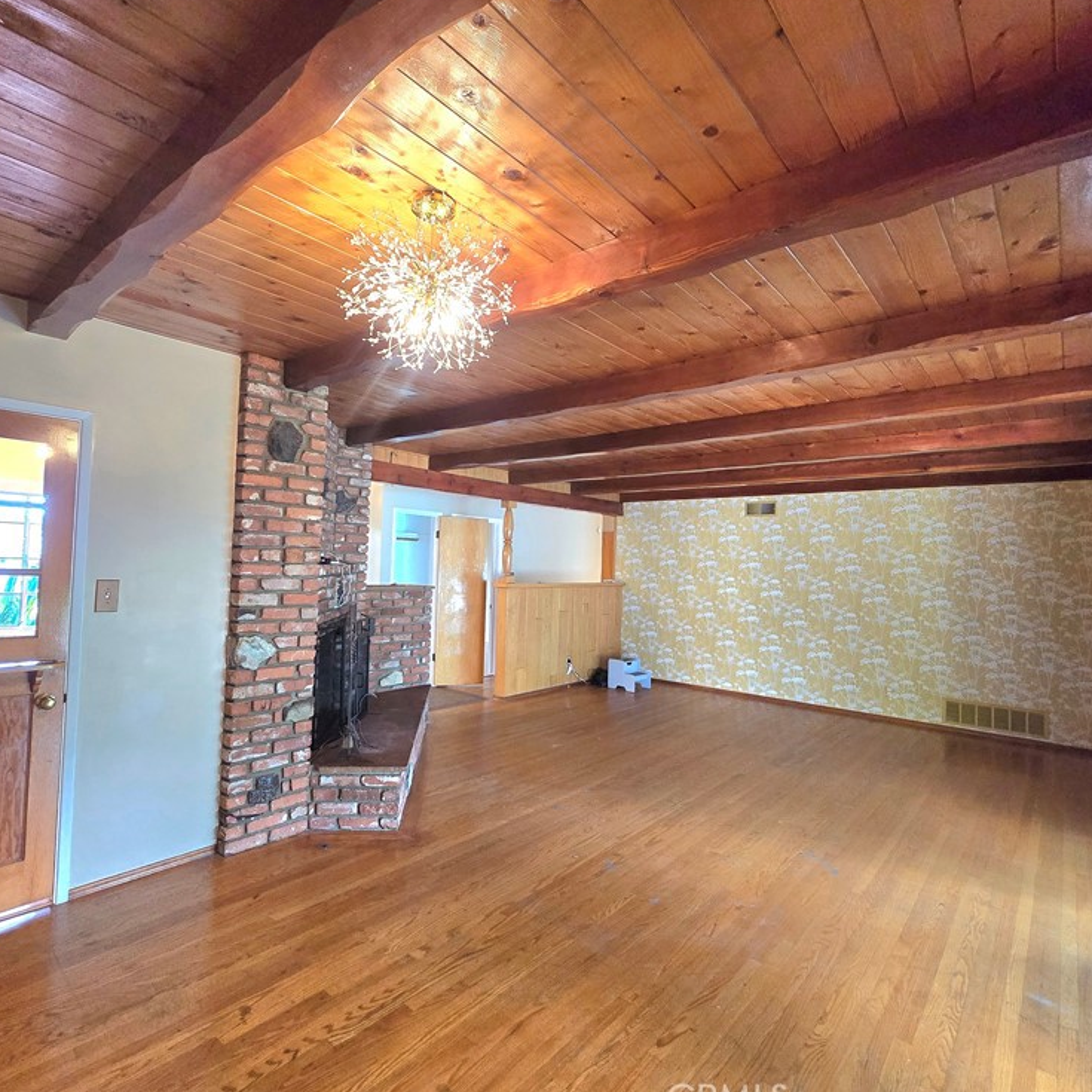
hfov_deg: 87.4
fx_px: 571
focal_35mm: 16
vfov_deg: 87.4
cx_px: 529
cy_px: 548
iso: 500
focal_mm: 2.2
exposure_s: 1/60.2
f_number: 2.2
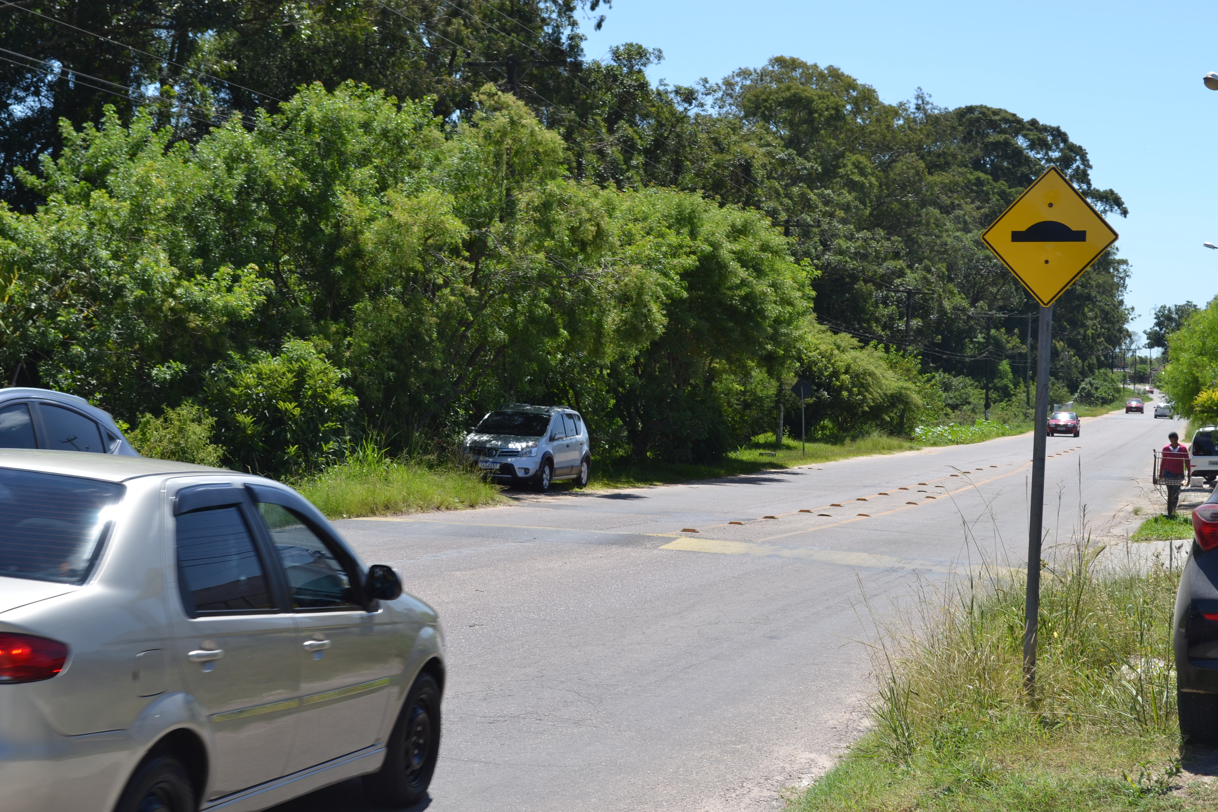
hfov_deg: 31.9
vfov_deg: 21.6
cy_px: 406
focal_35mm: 63
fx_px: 2131
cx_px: 609
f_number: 7.1
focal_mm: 42
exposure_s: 1/200
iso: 100
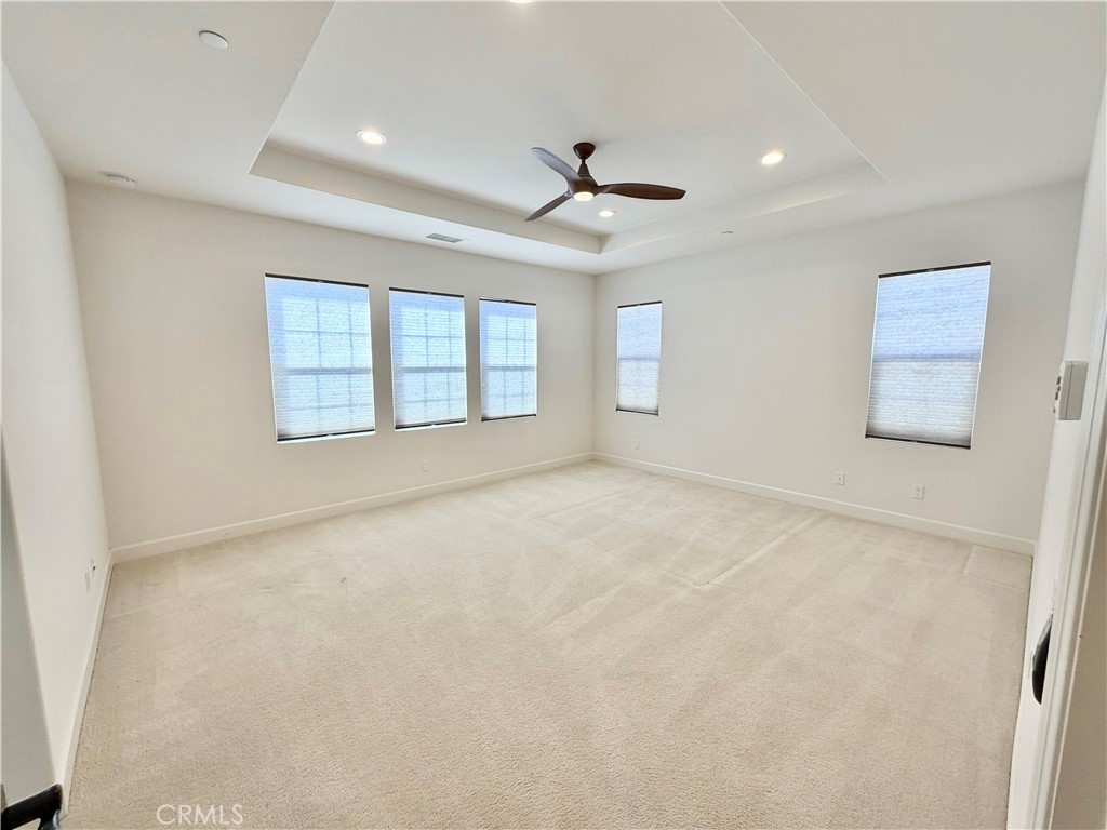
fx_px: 448
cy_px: 415
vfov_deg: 85.7
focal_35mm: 14
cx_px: 554
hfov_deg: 102.1
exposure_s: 1/120
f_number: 2.2
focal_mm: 2.22
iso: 100
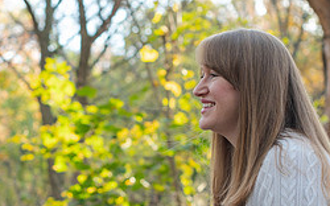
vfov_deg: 11.0
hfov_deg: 17.6
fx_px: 1061
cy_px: 177
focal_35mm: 118
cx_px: 103
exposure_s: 1/400
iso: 560
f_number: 3.5
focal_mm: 50
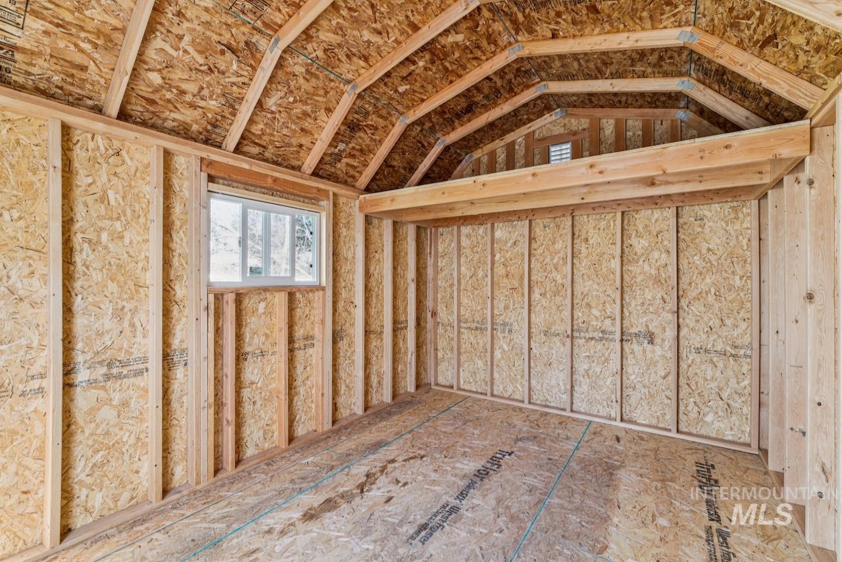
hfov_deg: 98.2
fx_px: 365
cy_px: 281
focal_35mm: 16
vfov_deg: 75.2
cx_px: 421
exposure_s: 1/4
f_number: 13
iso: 400
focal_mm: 15.6
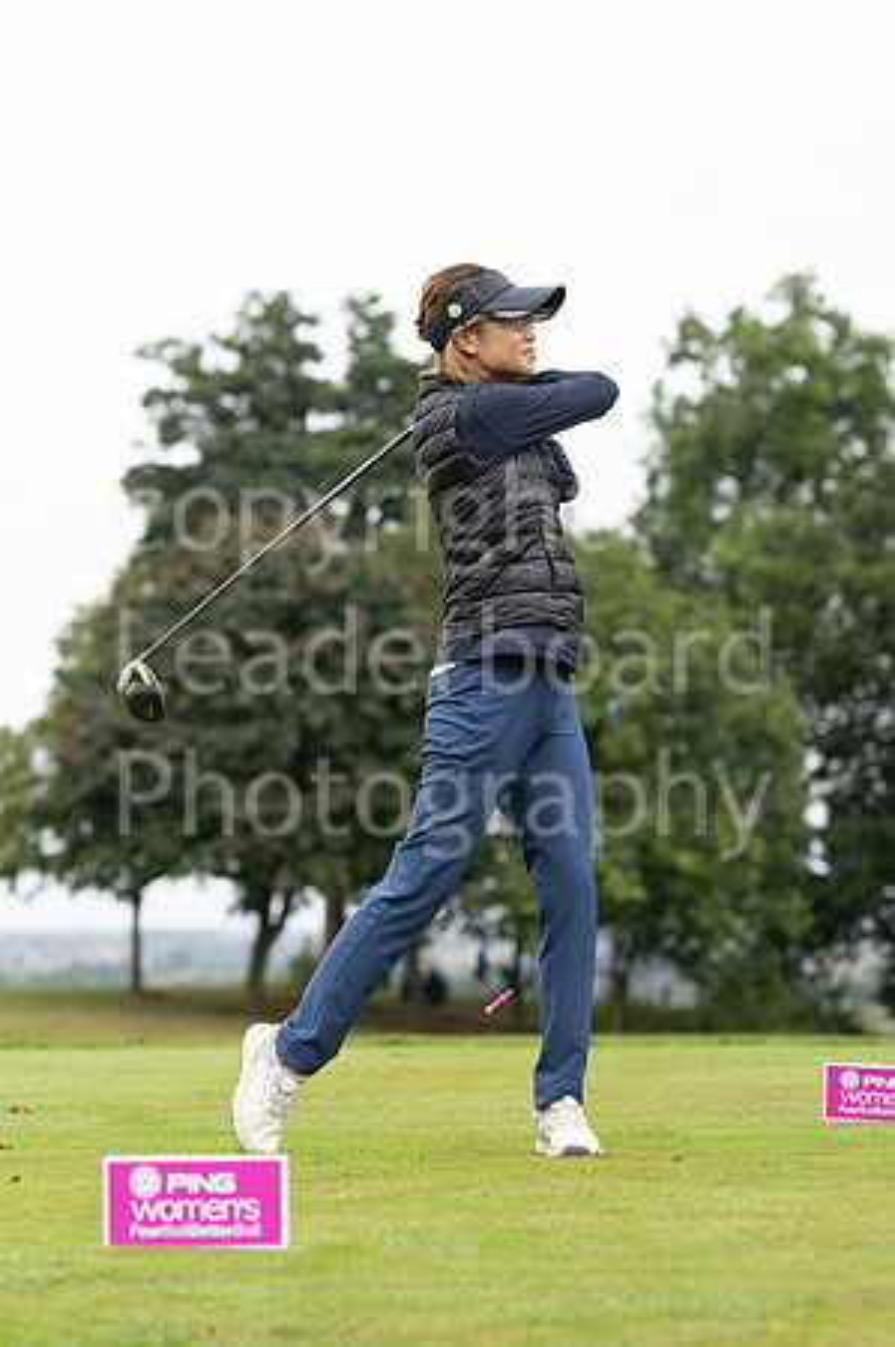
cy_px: 674
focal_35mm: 127
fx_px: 4747
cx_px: 448
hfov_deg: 10.8
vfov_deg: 16.2
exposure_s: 1/2000
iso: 500
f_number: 3.2
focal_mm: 85
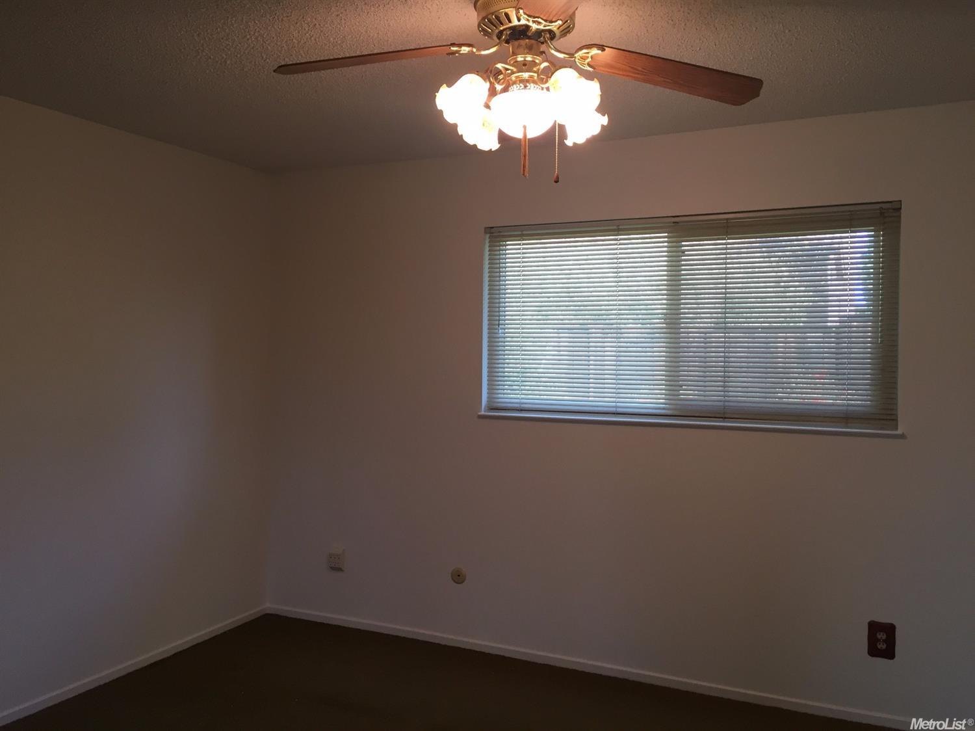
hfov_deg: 61.7
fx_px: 817
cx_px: 488
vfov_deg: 48.2
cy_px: 366
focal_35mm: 29
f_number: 2.2
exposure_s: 1/30
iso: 32
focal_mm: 4.15
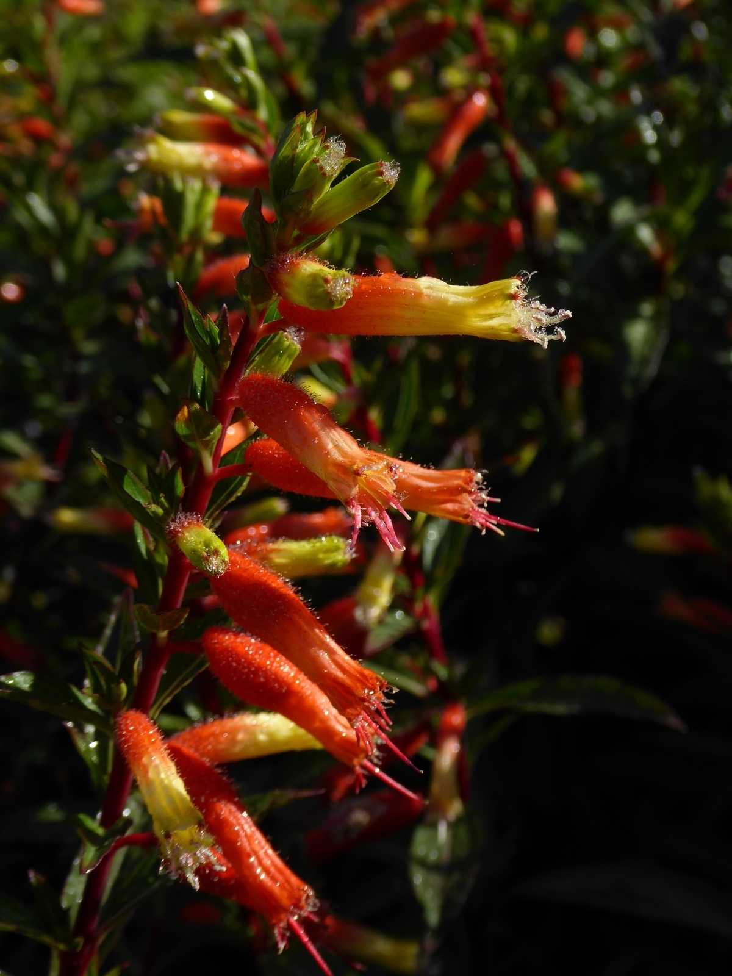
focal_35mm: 65
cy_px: 488
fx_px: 1833
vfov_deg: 29.8
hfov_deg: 22.6
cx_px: 366
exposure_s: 1/500
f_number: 4.4
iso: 80
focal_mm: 11.7
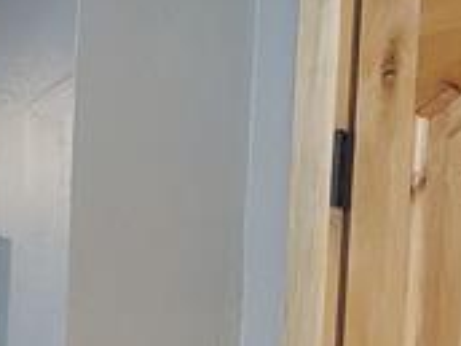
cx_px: -592
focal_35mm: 143
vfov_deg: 10.0
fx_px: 1904
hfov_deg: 11.7
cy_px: 550
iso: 500
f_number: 1.8
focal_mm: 5.23
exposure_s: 1/24
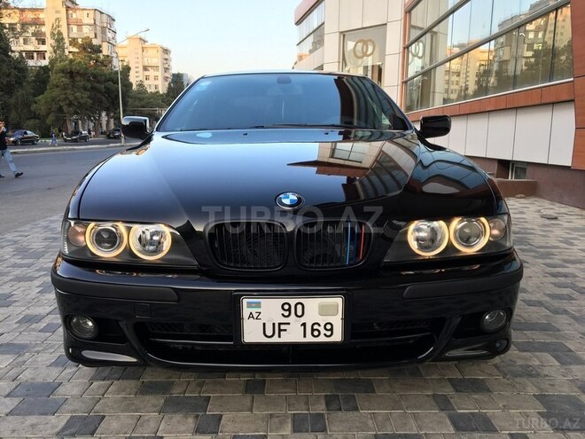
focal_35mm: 29
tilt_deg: -10.5
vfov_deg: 48.2
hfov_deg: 61.7
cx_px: 292
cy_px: 220
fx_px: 490
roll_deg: -0.9
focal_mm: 4.15
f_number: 2.2
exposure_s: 1/50
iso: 25
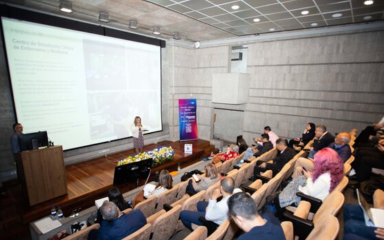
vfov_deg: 59.5
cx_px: 198
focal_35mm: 20
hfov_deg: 85.0
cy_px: 132
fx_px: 209
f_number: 3.2
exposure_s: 1/250
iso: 2000
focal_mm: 17
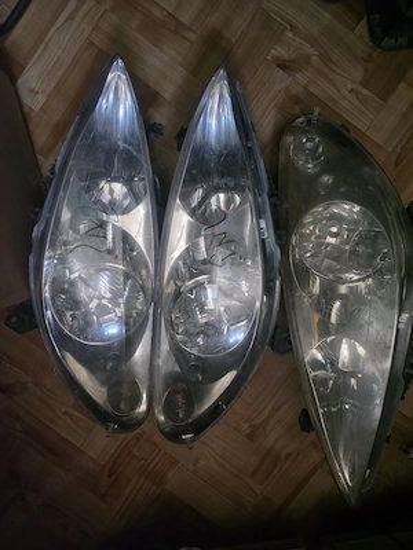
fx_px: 366
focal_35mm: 23
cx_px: 206
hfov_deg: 58.9
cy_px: 275
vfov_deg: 73.9
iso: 1600
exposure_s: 1/101
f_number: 1.7
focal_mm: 6.3
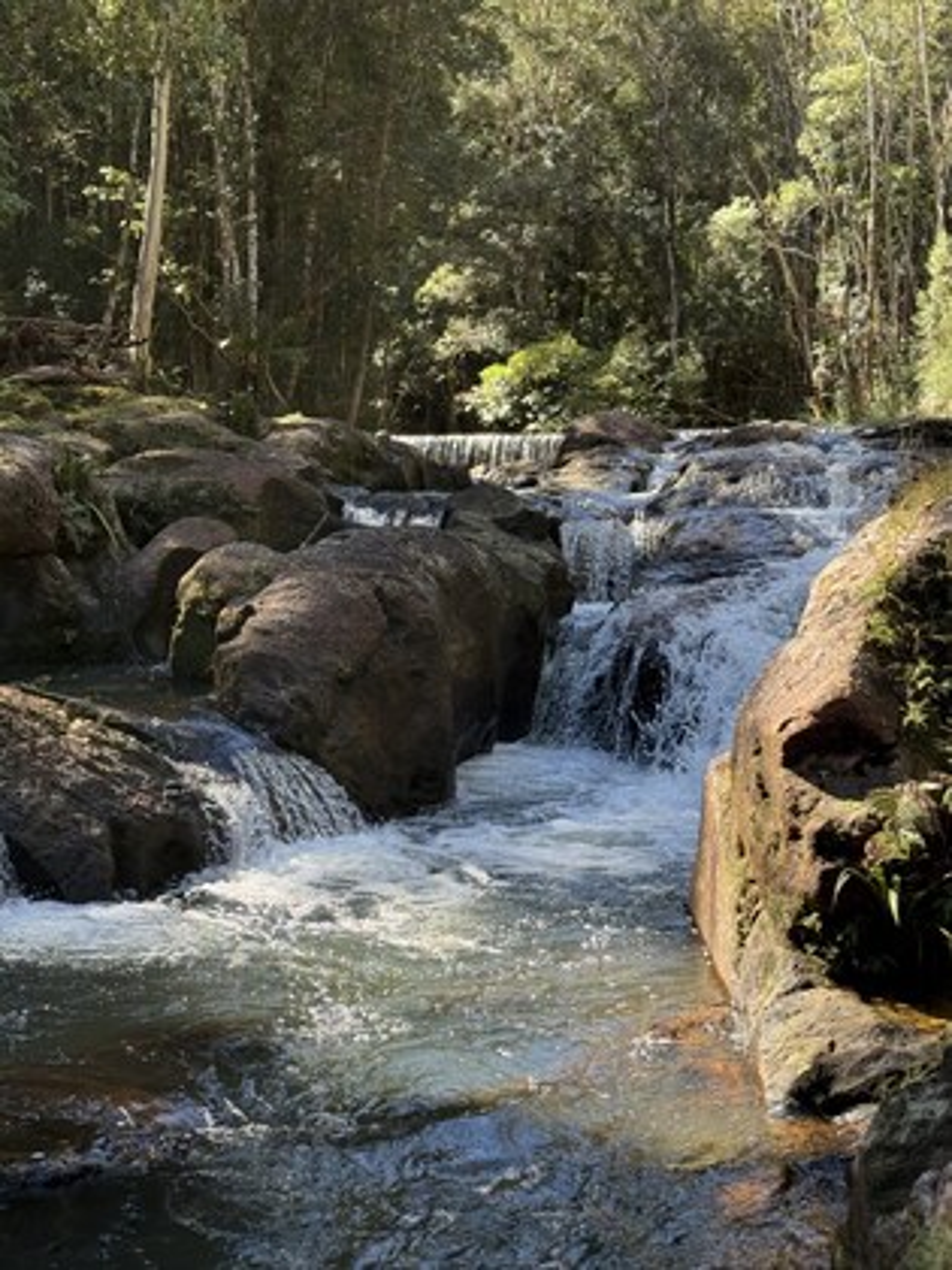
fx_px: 1760
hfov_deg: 30.3
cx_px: 476
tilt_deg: -2.5
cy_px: 635
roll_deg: -1.5
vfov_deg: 39.7
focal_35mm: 48
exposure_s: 1/432
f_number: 1.78
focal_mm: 6.76
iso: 80
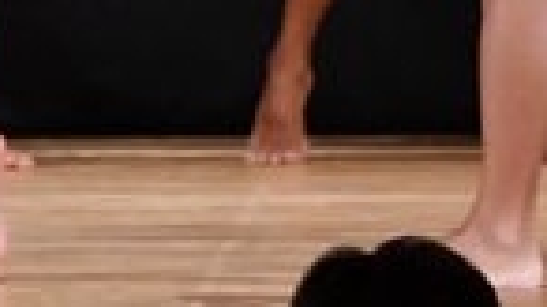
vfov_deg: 1.2
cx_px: -455
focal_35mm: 1037
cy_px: -442
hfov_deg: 2.1
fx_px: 15035
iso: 3200
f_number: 5.6
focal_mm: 125
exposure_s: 1/400
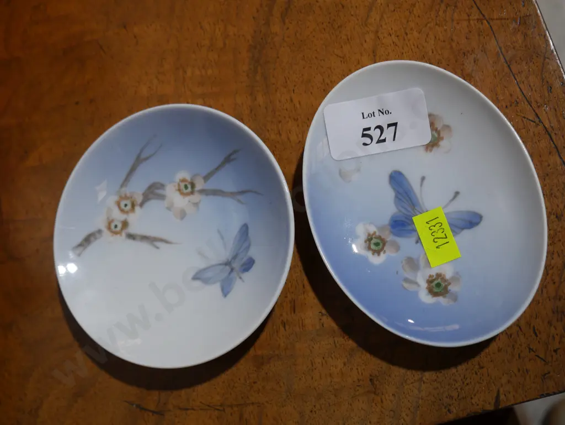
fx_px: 719
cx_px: 282
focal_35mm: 44
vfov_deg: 32.9
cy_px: 212
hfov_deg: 42.9
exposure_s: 1/60
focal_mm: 22
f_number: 4.7
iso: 250
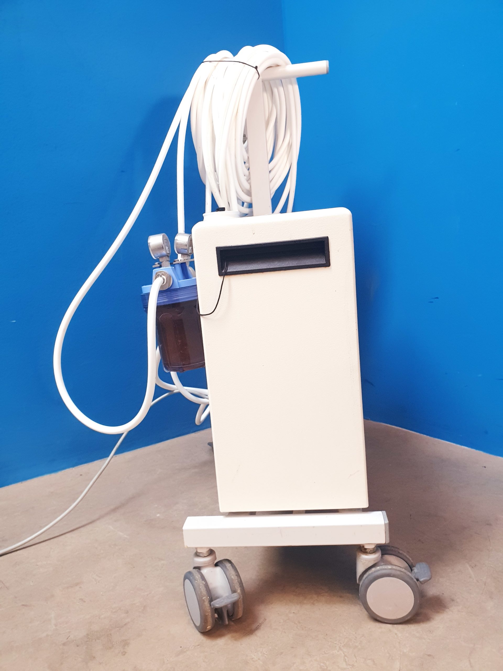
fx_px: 504
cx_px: 252
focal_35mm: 26
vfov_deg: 67.3
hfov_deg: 53.1
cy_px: 336
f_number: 2.4
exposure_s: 1/50
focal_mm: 4.3
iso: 320
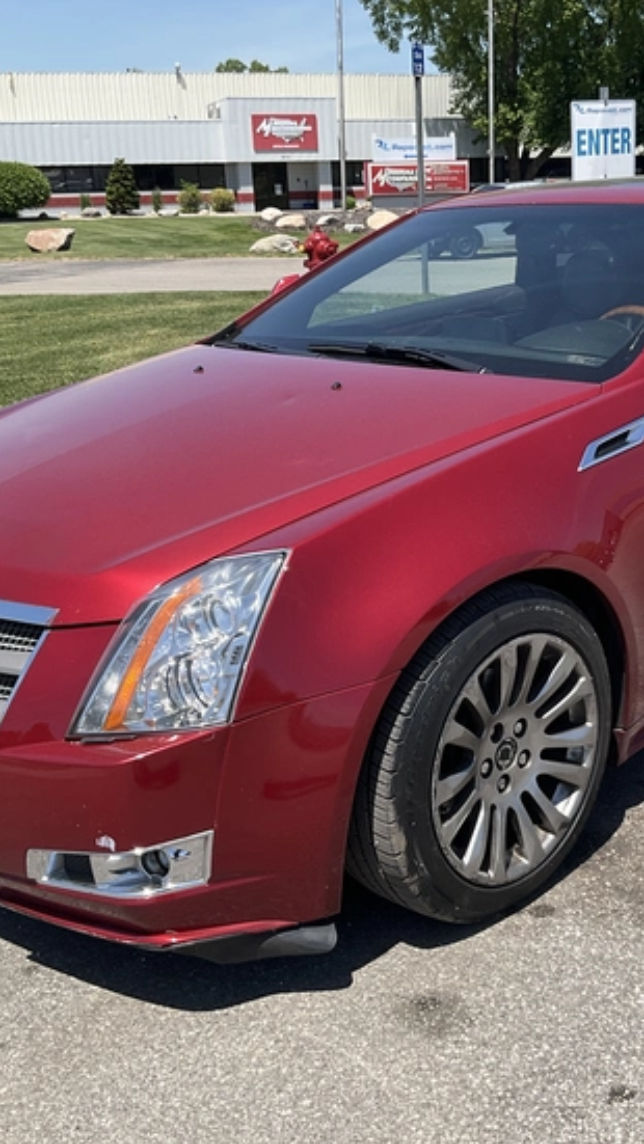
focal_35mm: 43
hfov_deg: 27.4
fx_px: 1305
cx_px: 478
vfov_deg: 47.4
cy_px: 576
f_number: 1.8
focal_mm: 3
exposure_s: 1/1412
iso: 25
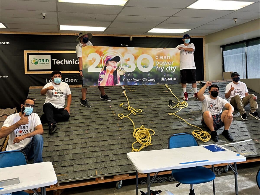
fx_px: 195
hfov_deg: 67.3
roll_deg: +0.9
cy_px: 98
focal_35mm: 26
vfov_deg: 53.1
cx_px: 130
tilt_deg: +0.1
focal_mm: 4.2
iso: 100
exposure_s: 1/60
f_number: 1.6
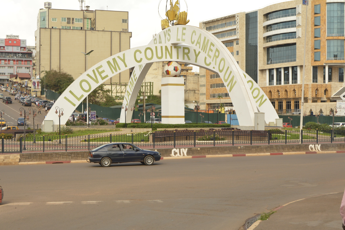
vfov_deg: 23.4
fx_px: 556
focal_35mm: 58
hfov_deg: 34.5
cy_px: 117
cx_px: 175
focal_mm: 38
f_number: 10
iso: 800
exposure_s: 1/400
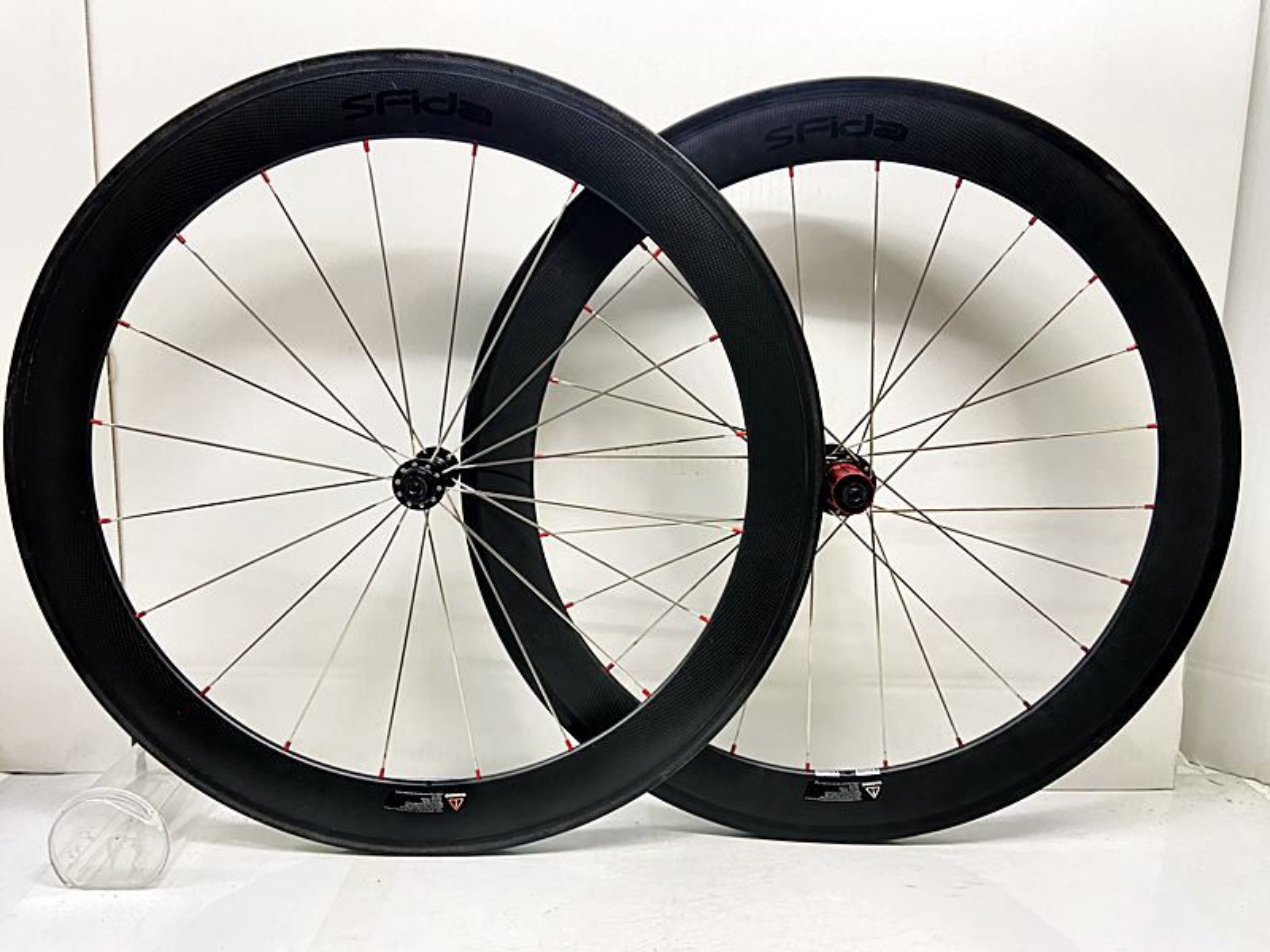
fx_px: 954
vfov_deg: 53.1
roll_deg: -1.8
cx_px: 635
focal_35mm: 26
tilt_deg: -10.0
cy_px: 476
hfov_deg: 67.3
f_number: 1.8
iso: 800
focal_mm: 4.25
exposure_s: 1/25
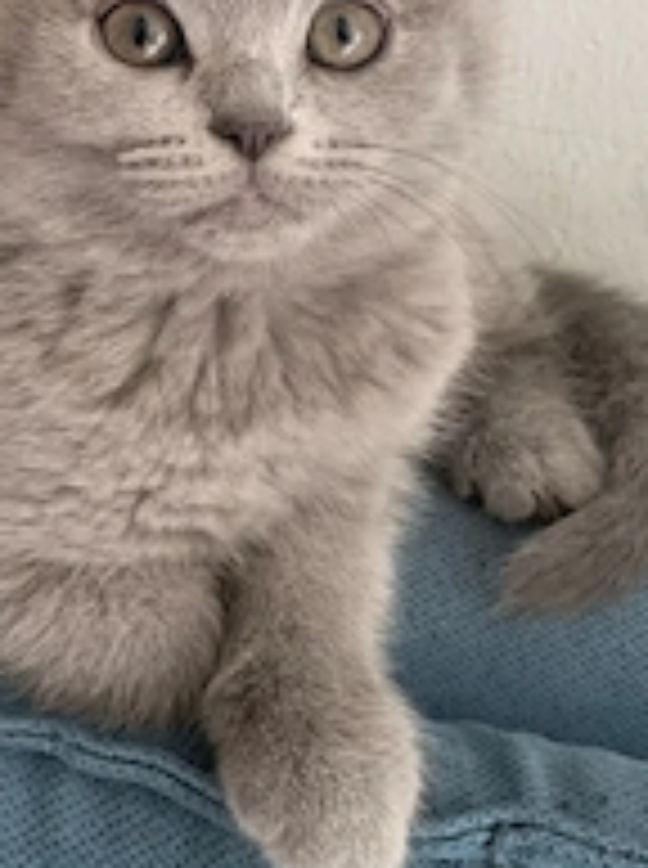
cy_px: 238
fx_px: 1352
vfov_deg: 35.0
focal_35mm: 54
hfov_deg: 26.9
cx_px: 292
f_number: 1.8
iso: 125
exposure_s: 1/60
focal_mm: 4.25
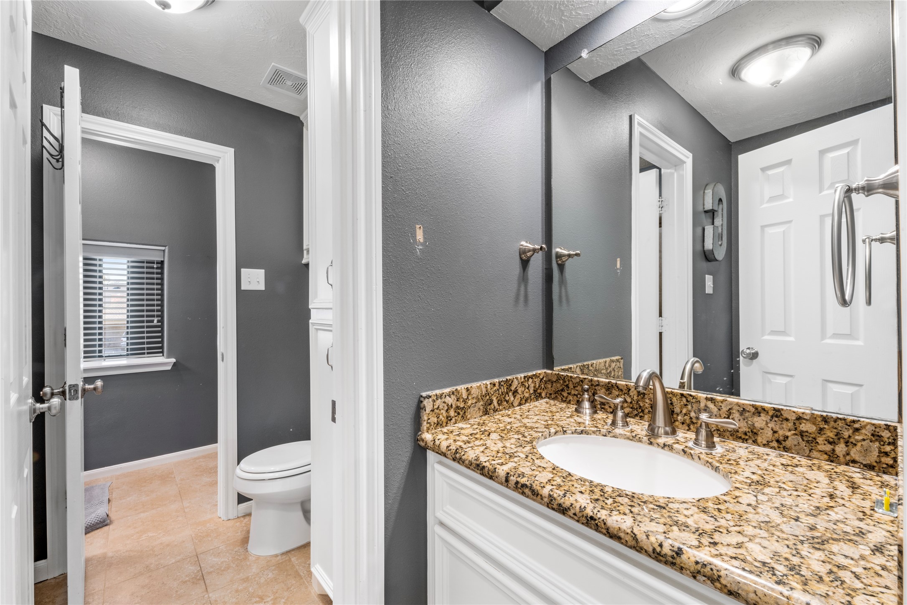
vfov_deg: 77.3
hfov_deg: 100.4
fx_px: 378
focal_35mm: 15
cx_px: 454
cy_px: 302
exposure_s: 6
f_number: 9
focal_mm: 15
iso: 250
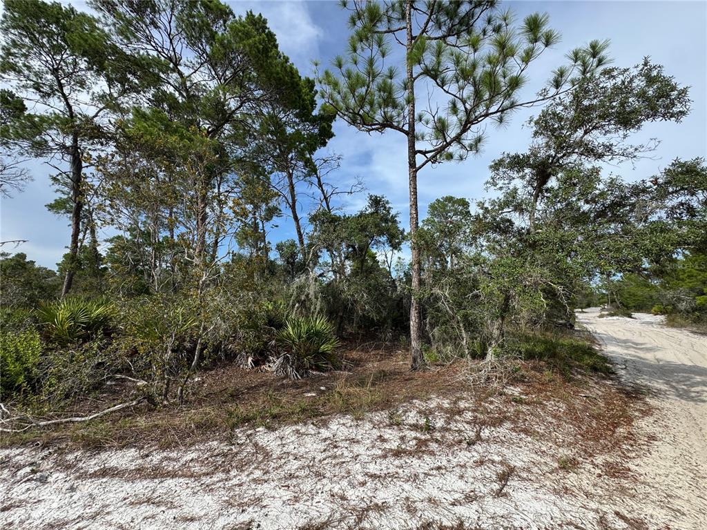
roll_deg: +0.6
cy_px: 265
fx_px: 286
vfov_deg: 85.7
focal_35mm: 14
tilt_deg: +8.3
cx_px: 354
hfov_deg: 102.1
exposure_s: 1/1143
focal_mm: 2.22
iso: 40
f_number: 2.2
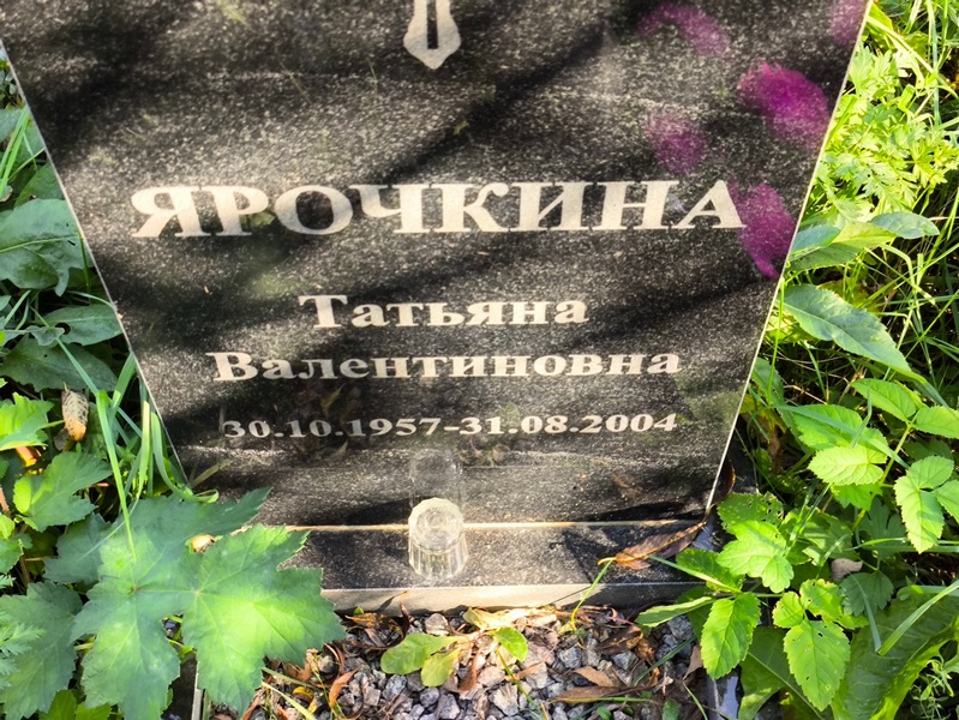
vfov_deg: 29.1
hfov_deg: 38.2
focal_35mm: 50
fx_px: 1386
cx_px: 480
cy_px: 360
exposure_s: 1/120
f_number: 1.7
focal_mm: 4.71
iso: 64
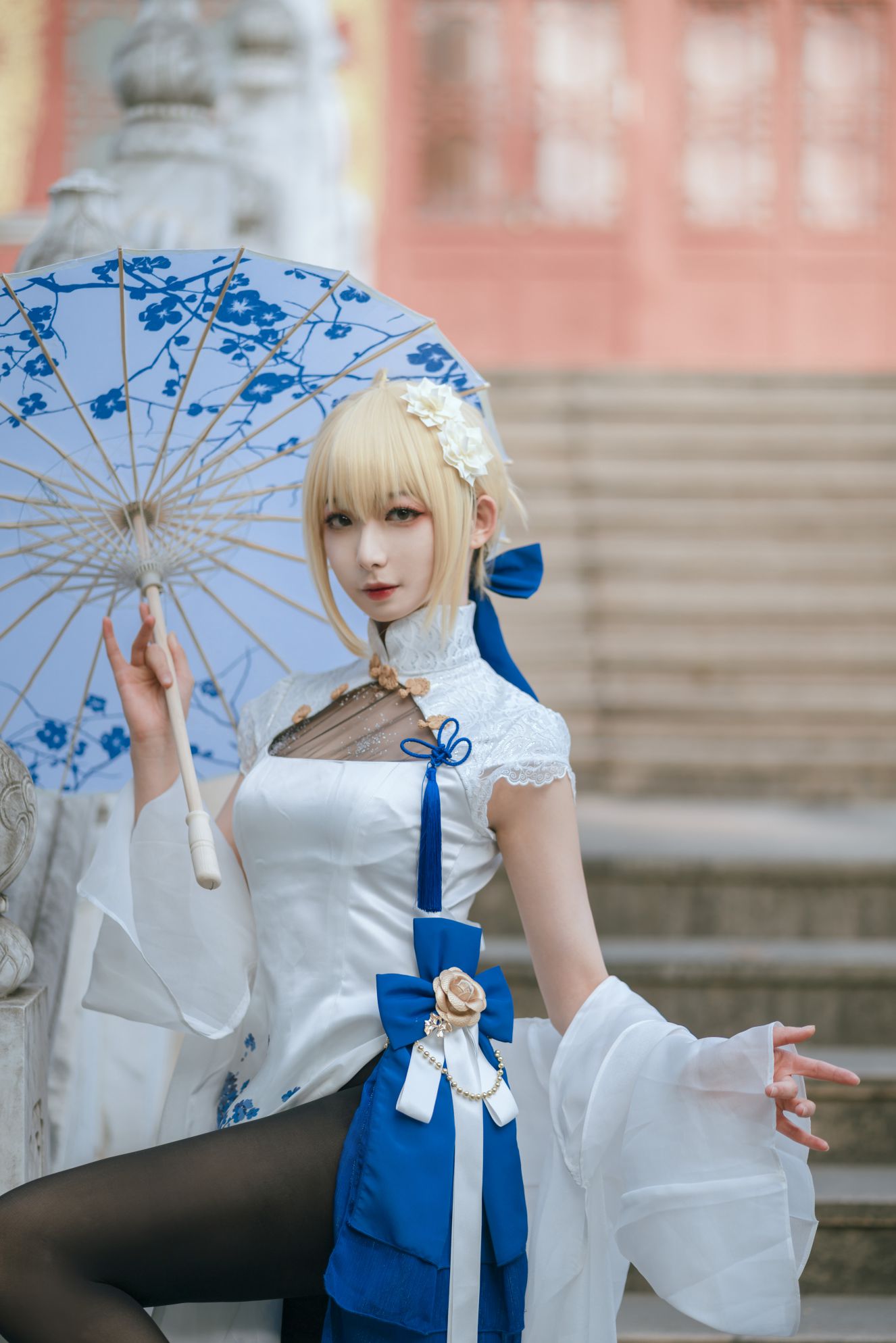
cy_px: 672
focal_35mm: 85
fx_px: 3172
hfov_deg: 16.1
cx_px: 448
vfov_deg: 23.9
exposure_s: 1/800
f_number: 1.8
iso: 100
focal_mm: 85
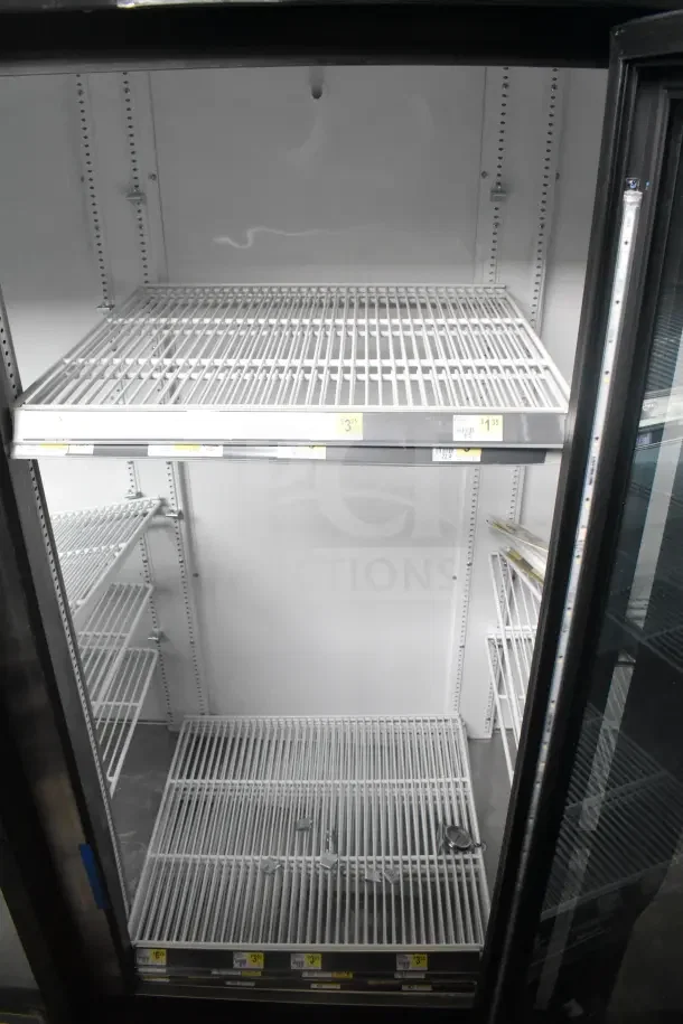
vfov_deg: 67.4
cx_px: 342
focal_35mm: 27
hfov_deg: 47.9
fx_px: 768
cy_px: 512
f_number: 6.3
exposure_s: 1/160
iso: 6400
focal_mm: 18
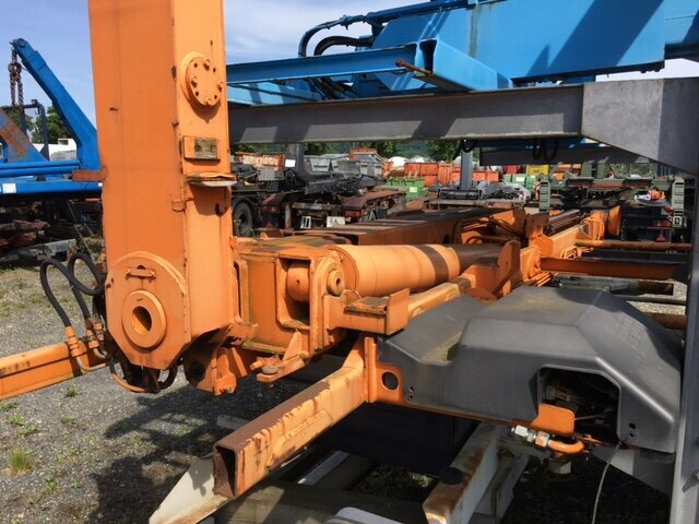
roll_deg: -1.1
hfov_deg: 61.7
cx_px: 350
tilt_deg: -5.7
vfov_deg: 48.2
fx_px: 586
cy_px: 262
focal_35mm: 29
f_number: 2.2
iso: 25
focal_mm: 4.15
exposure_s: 1/1026
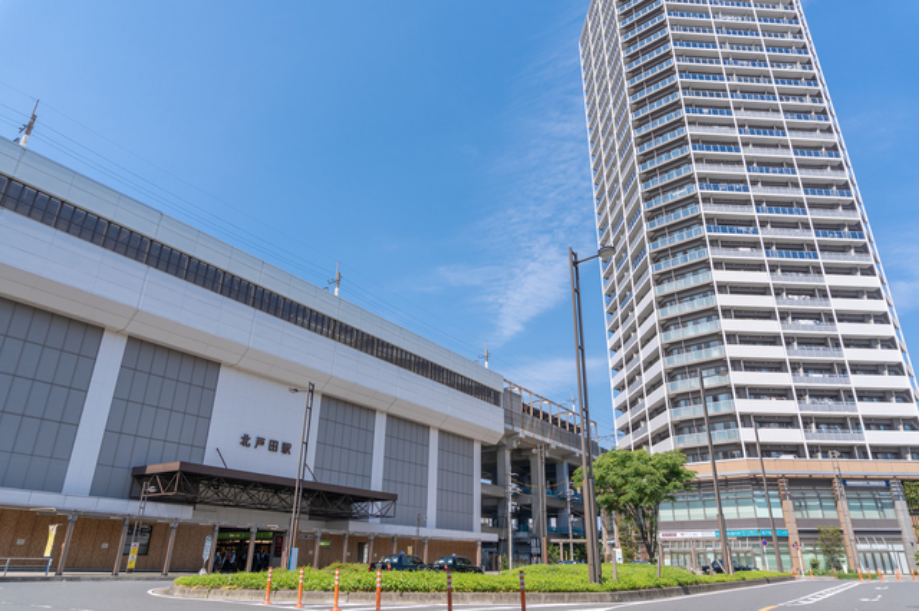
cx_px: 460
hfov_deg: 73.8
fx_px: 612
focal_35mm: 24
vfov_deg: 53.1
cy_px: 306
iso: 100
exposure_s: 1/320
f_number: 8
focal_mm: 16
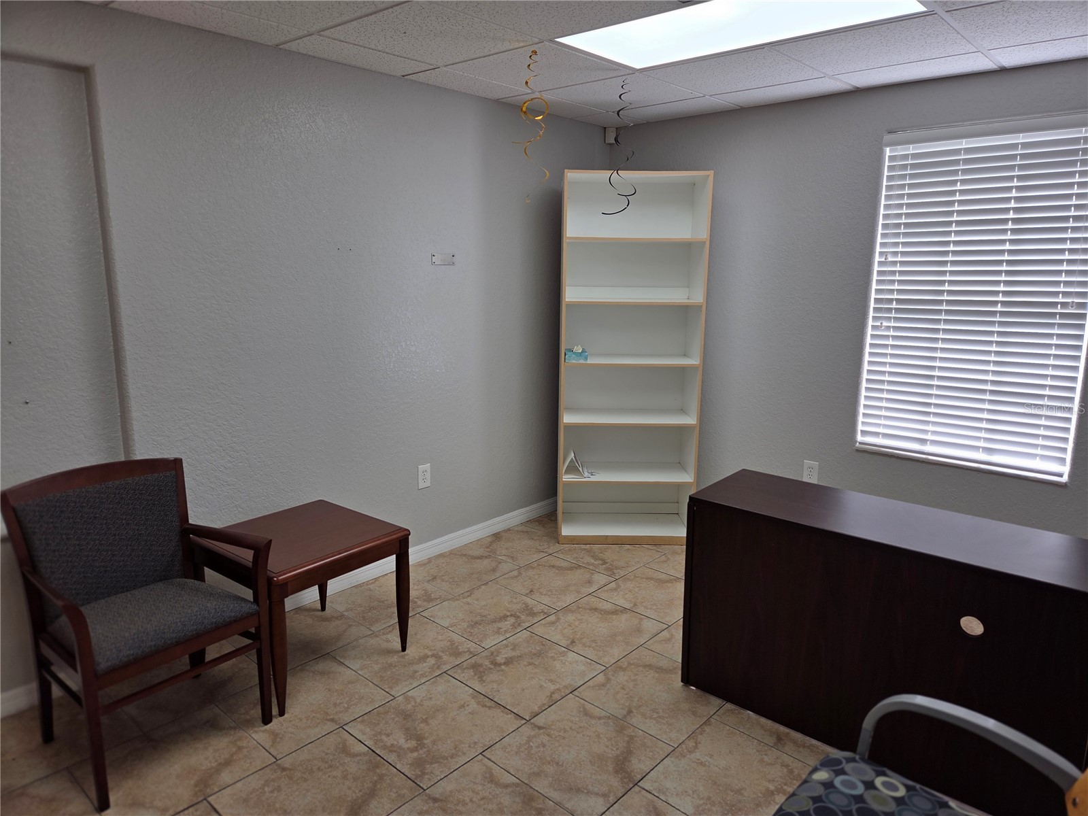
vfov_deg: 58.9
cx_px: 544
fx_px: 723
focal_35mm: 23
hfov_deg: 73.9
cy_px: 408
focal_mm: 5.4
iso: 25
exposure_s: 1/167
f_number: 1.8
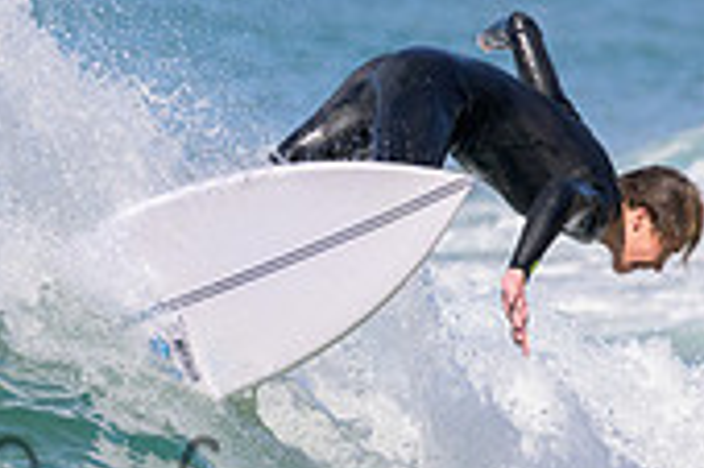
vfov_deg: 0.8
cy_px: 466
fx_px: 32020
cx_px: 157
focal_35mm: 1639
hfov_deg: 1.3
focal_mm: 480
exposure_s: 1/2000
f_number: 10
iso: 900
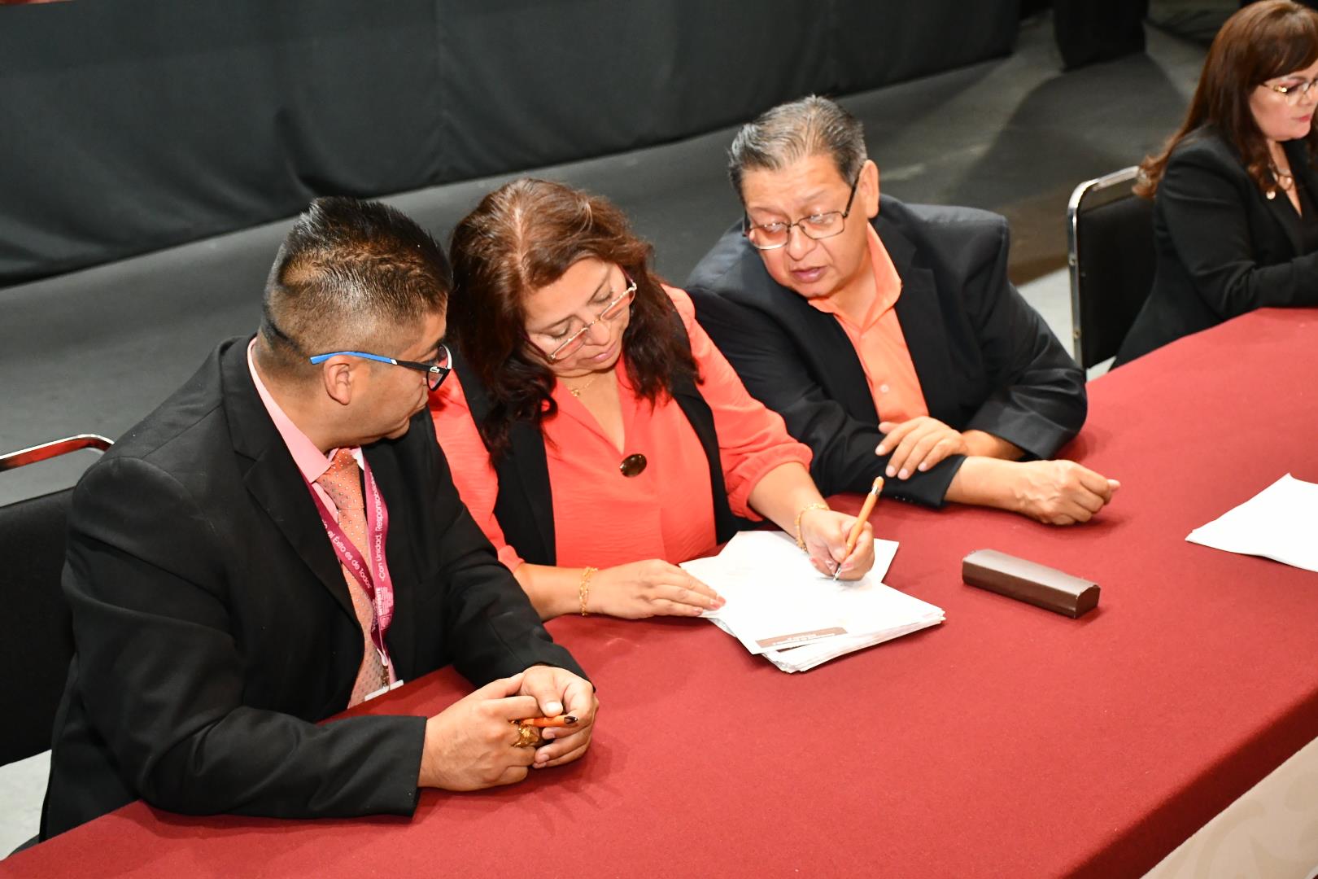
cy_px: 440
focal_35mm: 51
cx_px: 659
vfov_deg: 26.5
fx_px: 1867
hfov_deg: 38.9
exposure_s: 1/60
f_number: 4.2
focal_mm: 34
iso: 3600
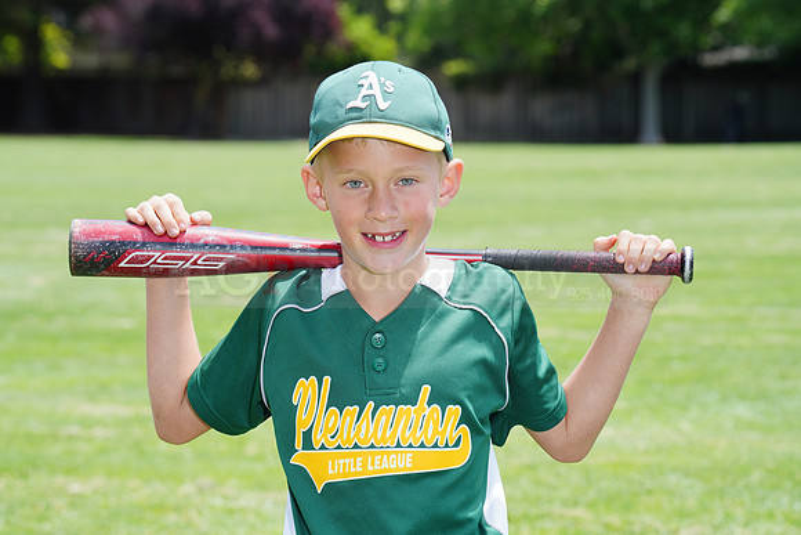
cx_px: 400
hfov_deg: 12.4
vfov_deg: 8.3
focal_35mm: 165
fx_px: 3672
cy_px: 268
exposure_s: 1/200
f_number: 10
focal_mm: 165
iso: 200
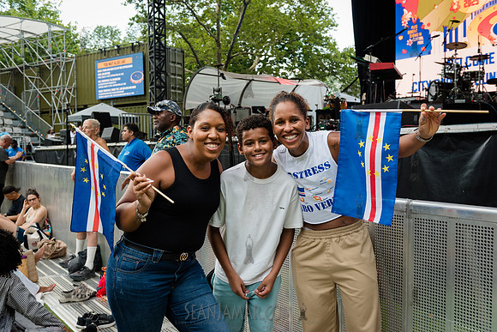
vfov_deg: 38.9
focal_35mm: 34
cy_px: 166
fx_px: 469
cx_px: 248
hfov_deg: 55.8
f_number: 4.5
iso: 1000
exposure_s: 1/500
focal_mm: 34
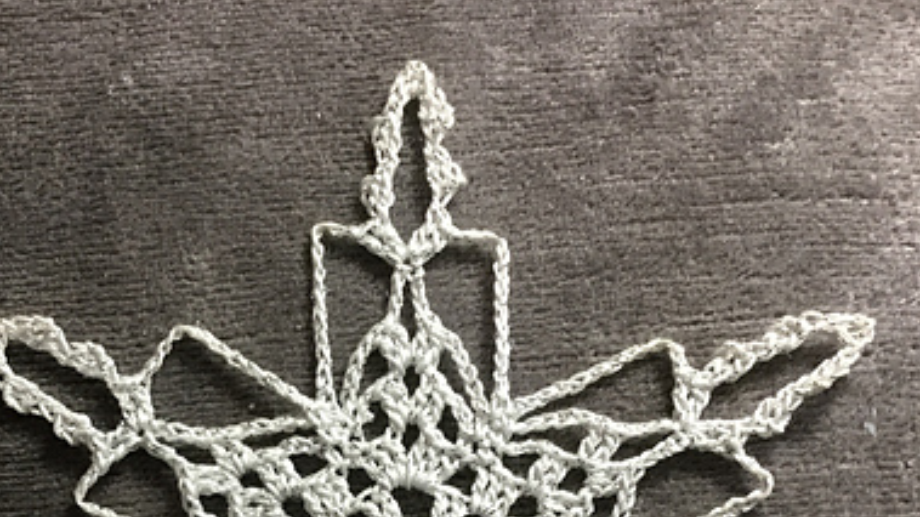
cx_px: 367
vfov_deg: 20.1
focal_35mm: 57
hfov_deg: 36.5
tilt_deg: -82.0
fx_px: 1390
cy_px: 575
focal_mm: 3.3
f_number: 2.4
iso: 64
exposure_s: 1/30
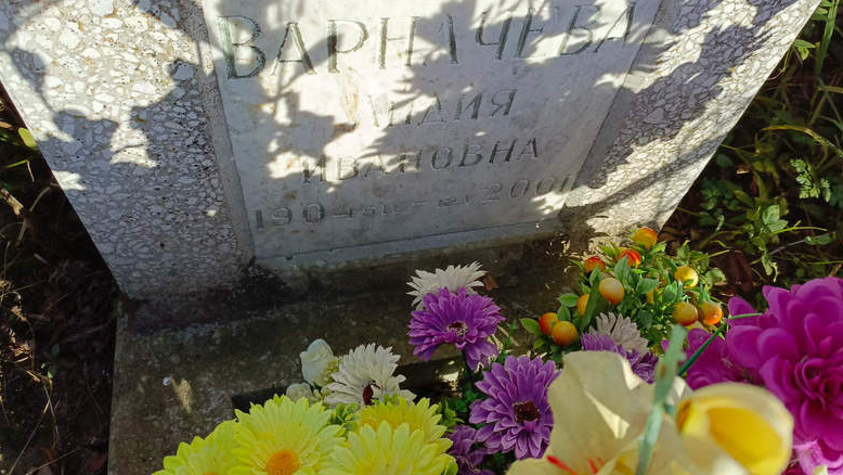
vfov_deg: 41.2
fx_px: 626
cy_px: 176
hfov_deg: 67.9
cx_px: 423
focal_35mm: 28
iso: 115
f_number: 1.69
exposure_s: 1/1070
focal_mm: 4.76
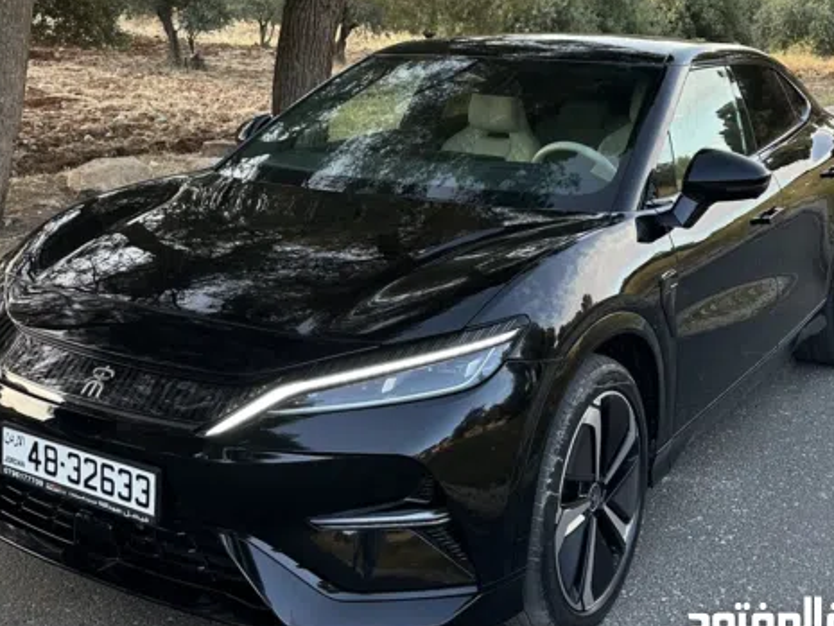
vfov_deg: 42.9
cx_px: 411
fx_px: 795
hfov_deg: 55.3
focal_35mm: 33
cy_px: 337
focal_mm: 6.86
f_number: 1.78
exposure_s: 1/244
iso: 80
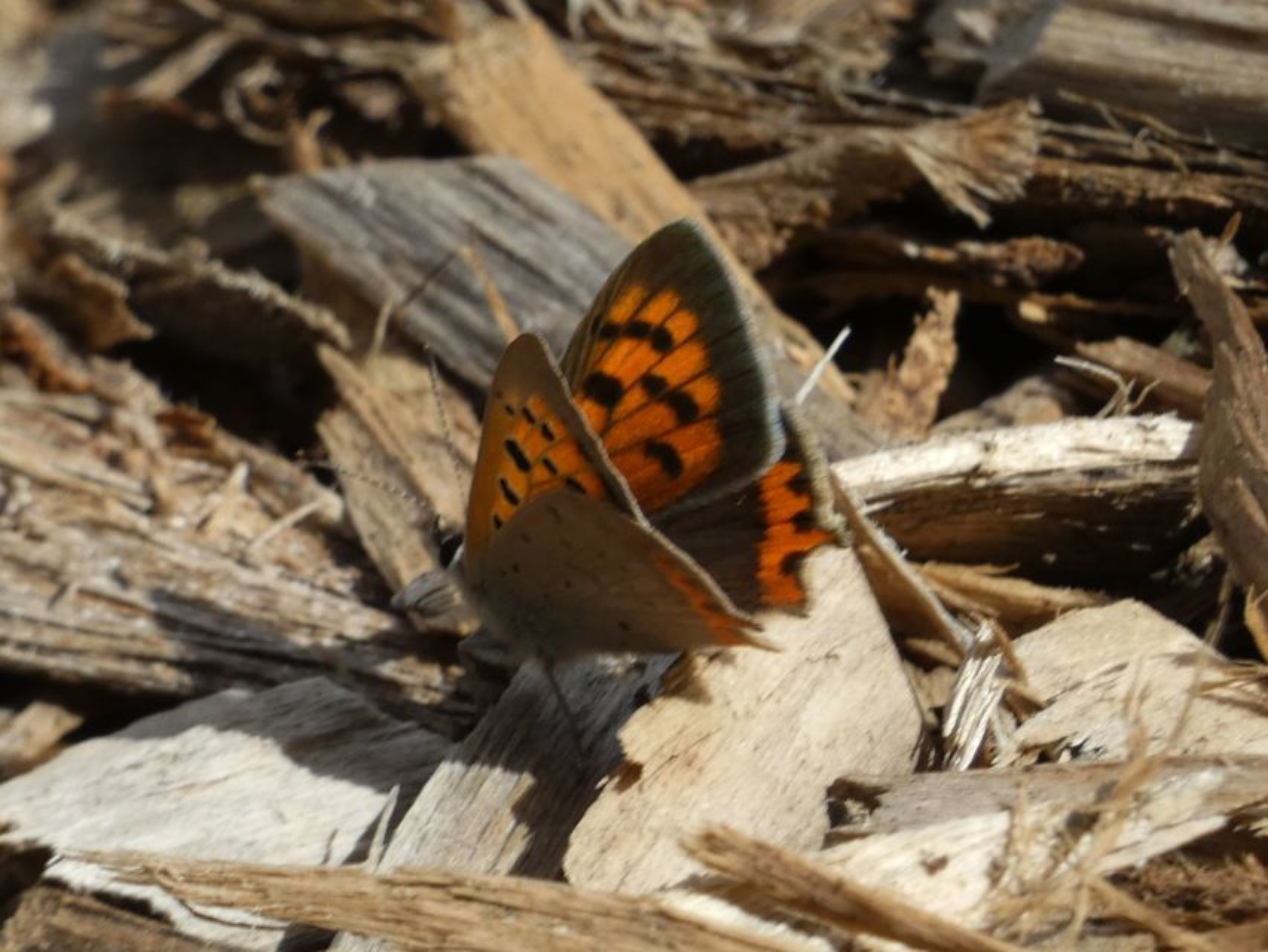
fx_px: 15131
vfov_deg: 3.6
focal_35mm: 413
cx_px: 634
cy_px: 476
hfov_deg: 4.8
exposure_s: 1/200
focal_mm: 74
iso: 80
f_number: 5.6
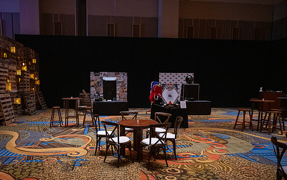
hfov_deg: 64.3
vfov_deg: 42.9
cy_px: 111
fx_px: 227
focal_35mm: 29
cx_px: 121
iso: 12800
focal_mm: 24
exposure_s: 1/60
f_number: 4
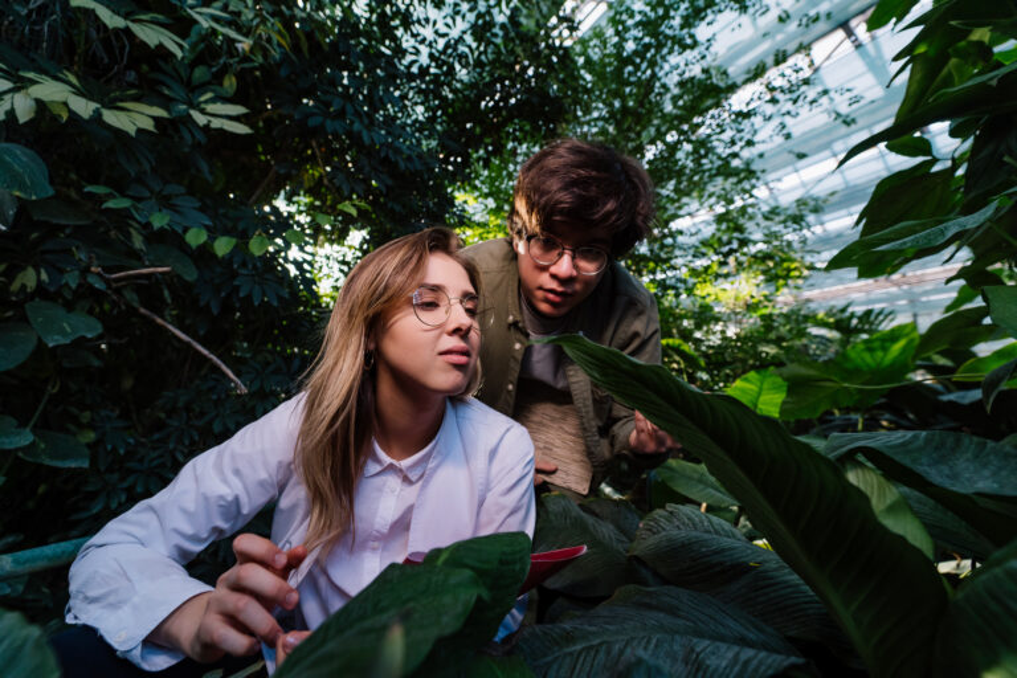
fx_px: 395
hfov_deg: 104.3
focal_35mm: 14
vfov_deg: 81.2
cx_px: 508
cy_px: 339
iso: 800
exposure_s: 1/500
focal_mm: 14
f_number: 3.5
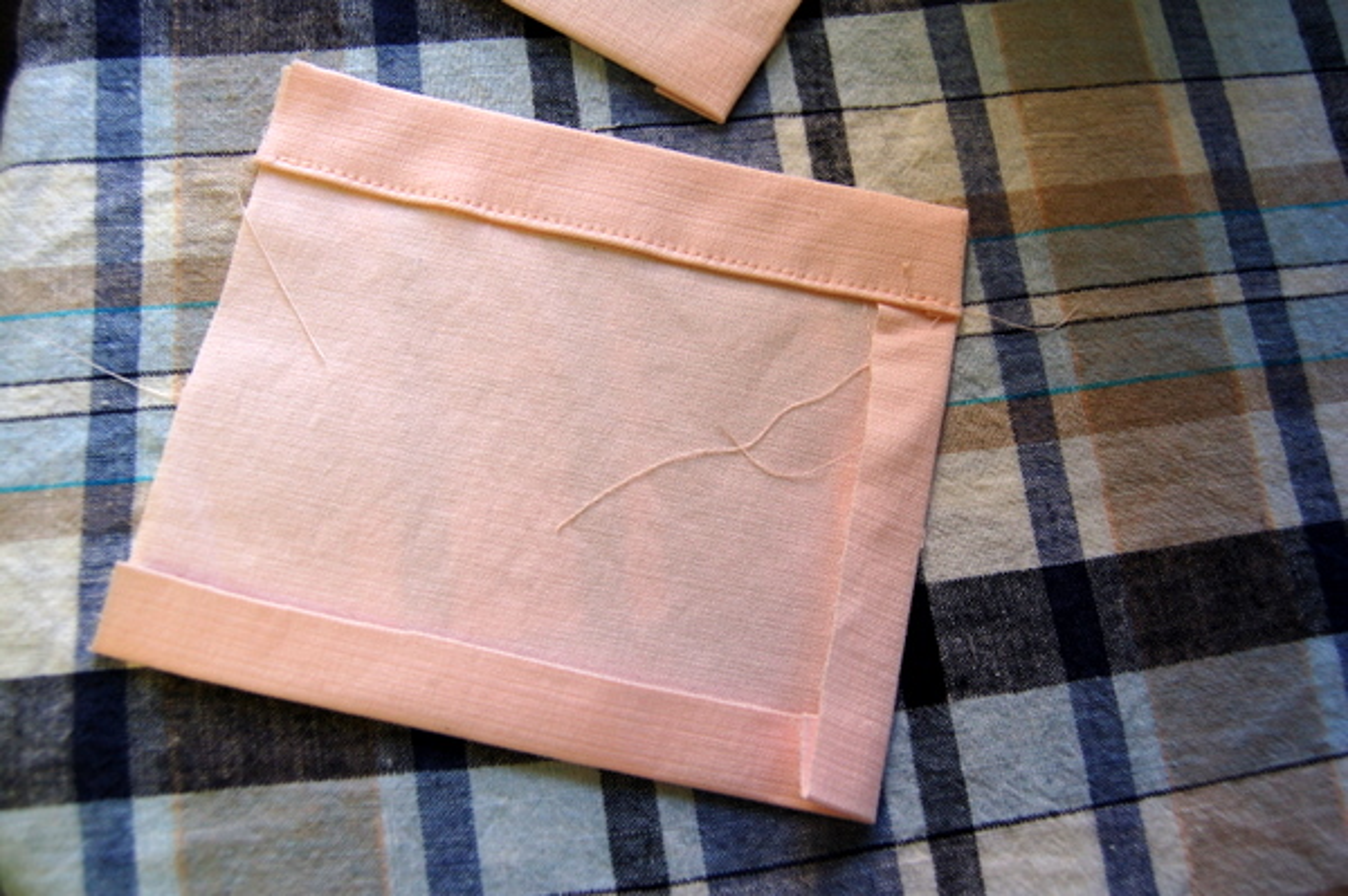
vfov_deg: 36.8
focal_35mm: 36
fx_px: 1347
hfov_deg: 53.2
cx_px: 674
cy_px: 448
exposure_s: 1/100
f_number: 5
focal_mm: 24
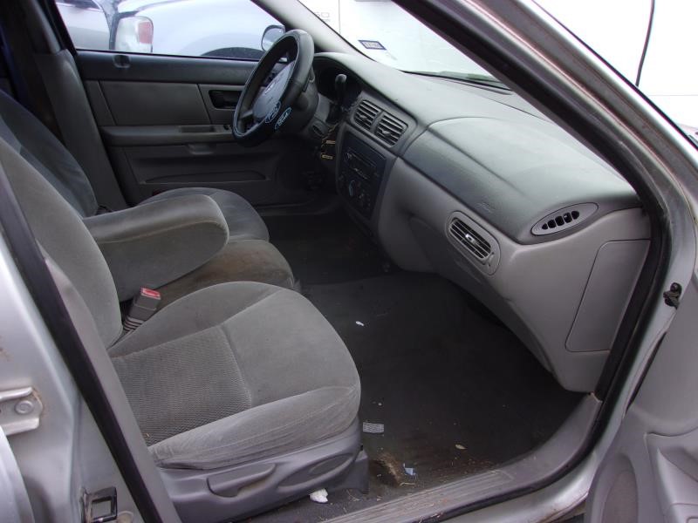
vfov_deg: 51.4
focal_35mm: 27
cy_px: 262
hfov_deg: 65.3
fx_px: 544
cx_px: 349
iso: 80
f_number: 3
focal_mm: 4.9
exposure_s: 1/34
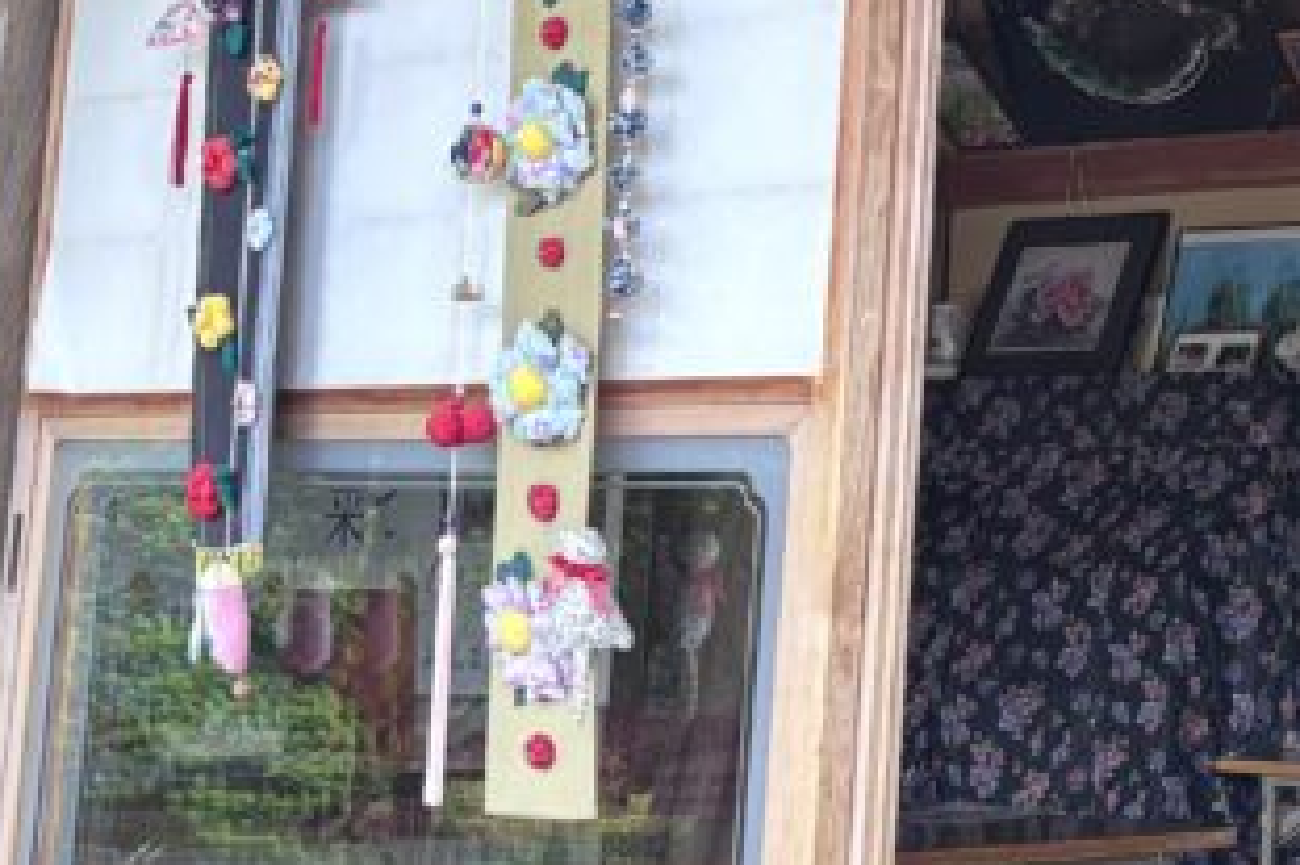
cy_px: 84
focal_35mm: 89
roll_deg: -0.7
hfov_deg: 21.8
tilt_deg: +7.0
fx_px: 3212
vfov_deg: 15.2
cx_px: 1400
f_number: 1.6
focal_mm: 5.96
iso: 125
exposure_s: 1/121
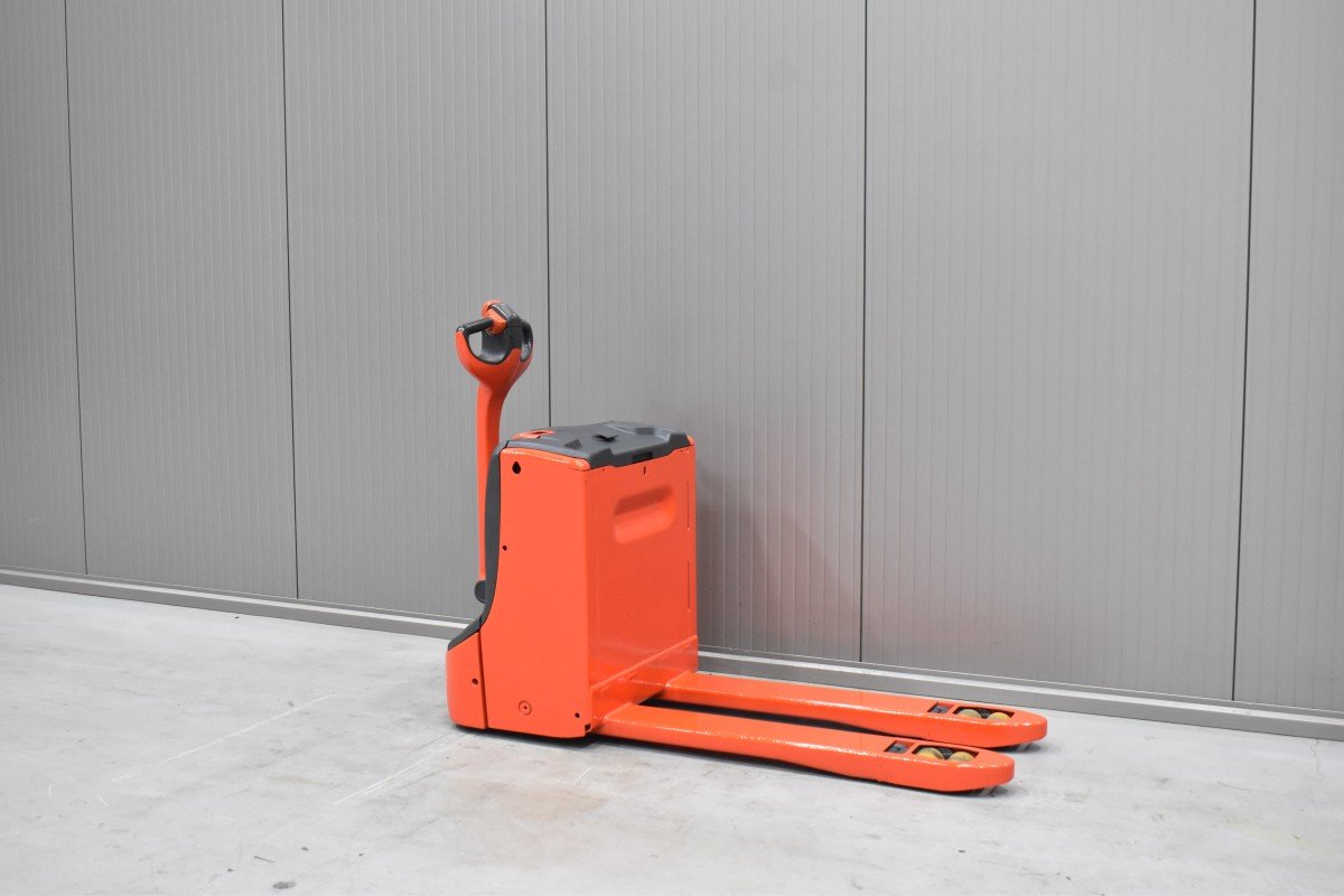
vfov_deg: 34.2
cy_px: 448
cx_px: 672
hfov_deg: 49.6
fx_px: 1456
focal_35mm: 39
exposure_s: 1/40
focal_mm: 26
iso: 1600
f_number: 5
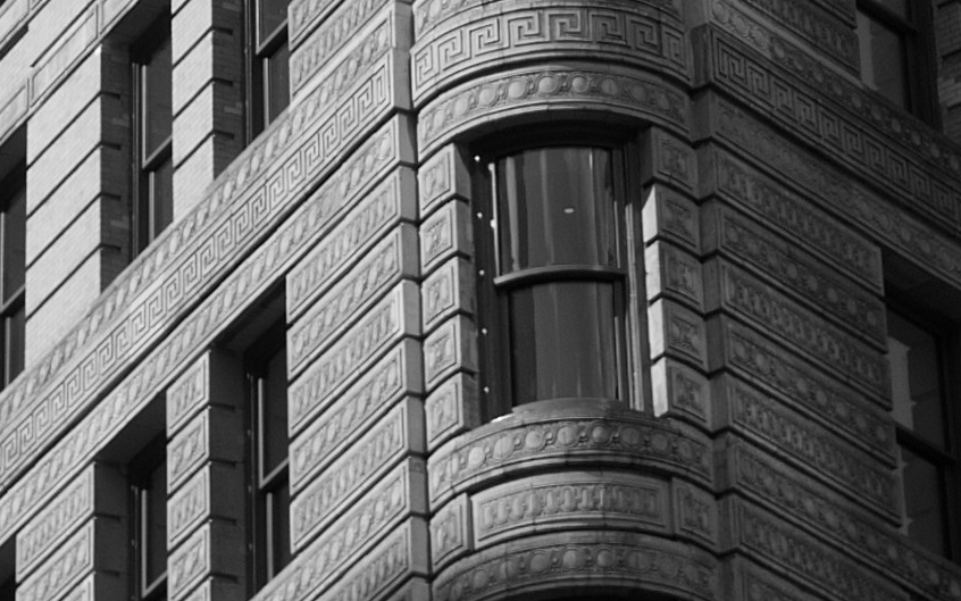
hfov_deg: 8.0
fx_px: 6837
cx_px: 613
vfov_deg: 4.7
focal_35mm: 261
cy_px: -1410
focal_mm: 20
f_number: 3.5
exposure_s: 1/1600
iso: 125
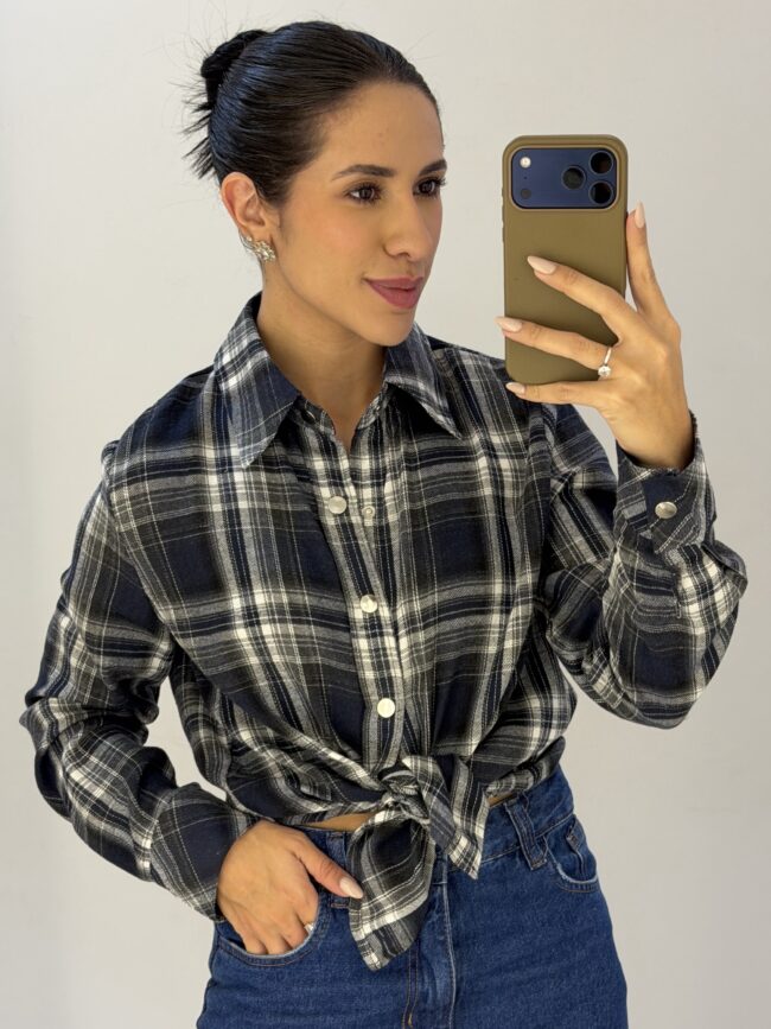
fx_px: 1426
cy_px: 514
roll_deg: +0.6
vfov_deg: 39.7
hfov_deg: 30.3
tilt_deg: -10.3
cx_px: 386
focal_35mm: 48
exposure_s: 1/60
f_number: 1.78
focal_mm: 6.76
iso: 100
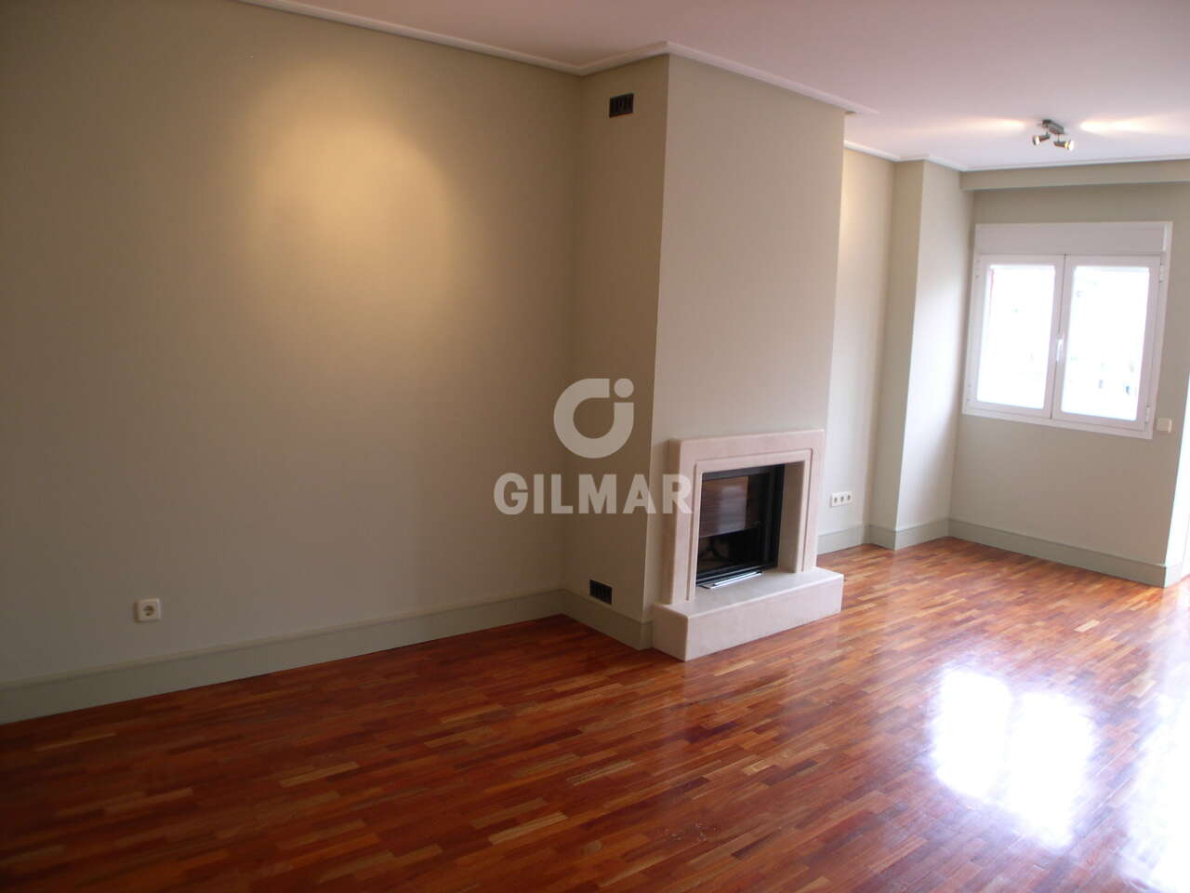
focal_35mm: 38
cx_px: 595
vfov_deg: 37.7
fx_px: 1306
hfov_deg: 49.0
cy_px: 446
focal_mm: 8
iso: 100
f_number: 2.8
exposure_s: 1/15.8
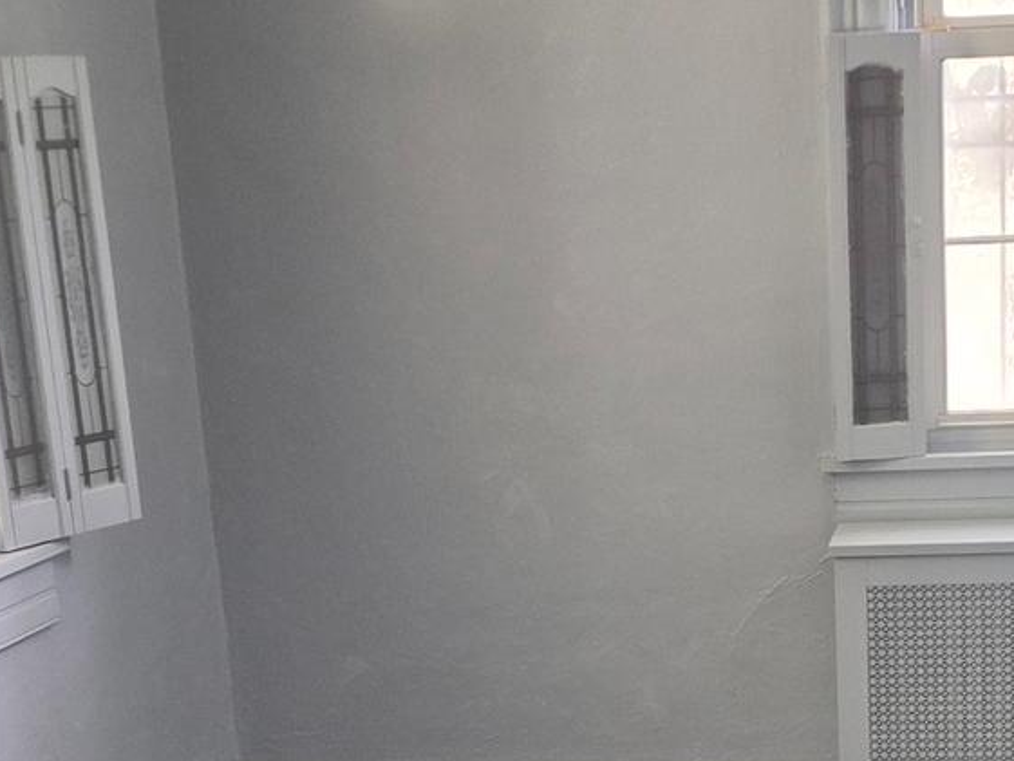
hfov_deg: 23.0
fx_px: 2461
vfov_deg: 16.6
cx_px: 788
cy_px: 980
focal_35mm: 84
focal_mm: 5.4
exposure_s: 1/60
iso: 640
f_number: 1.8
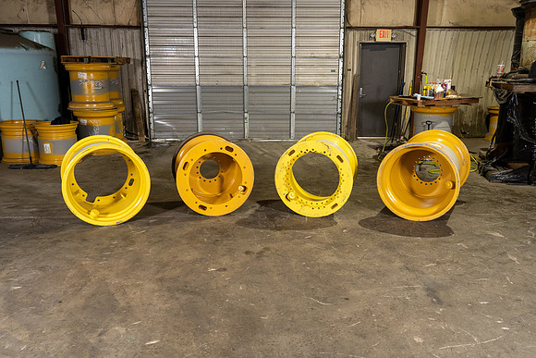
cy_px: 179
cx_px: 268
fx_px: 462
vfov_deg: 42.3
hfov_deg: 60.3
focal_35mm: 31
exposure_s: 1/80
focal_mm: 31
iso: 800
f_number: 5.6
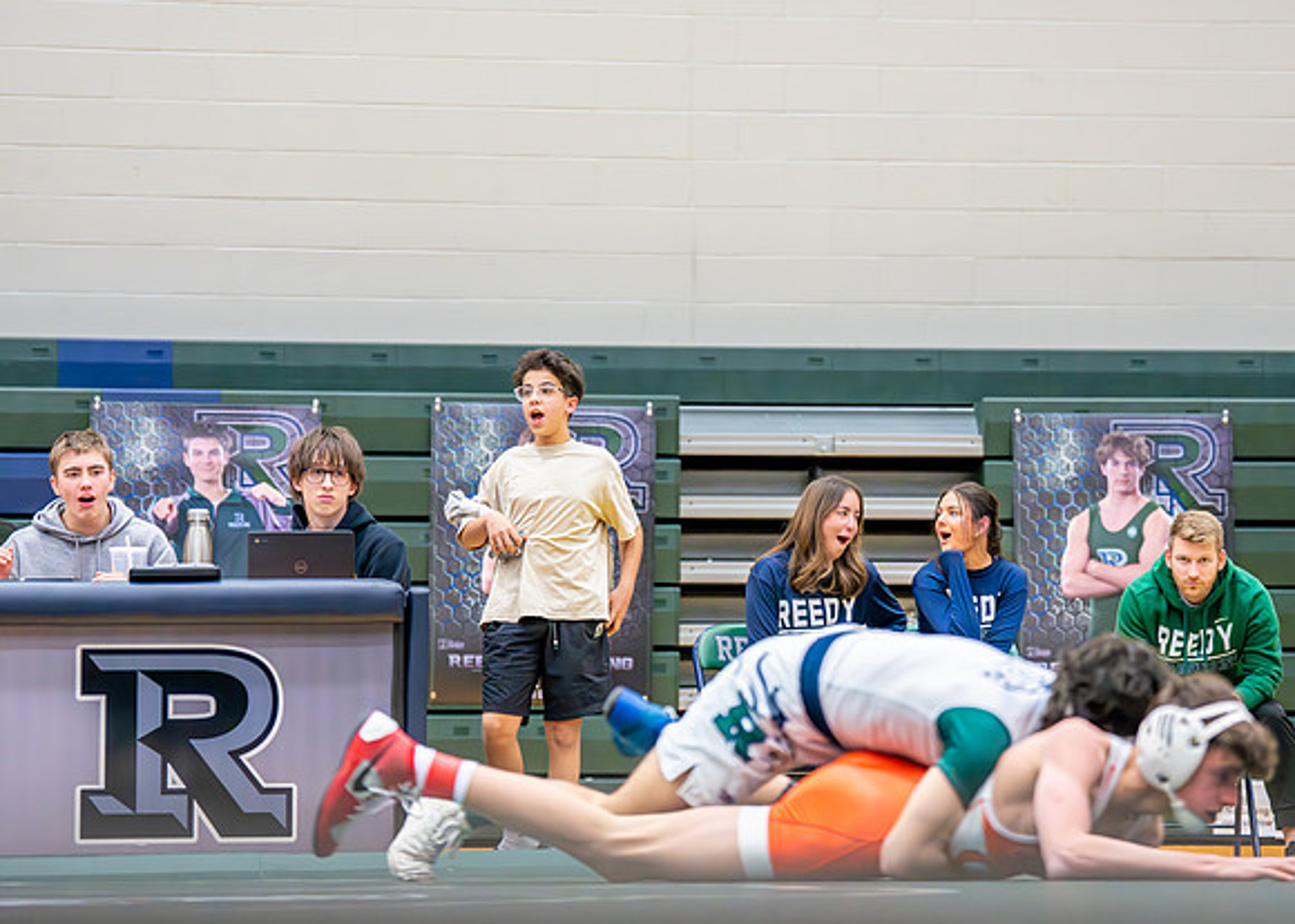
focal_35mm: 138
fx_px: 5080
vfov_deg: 10.4
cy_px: 500
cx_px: 686
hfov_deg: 14.5
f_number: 2.8
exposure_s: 1/1000
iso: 6400
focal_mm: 109
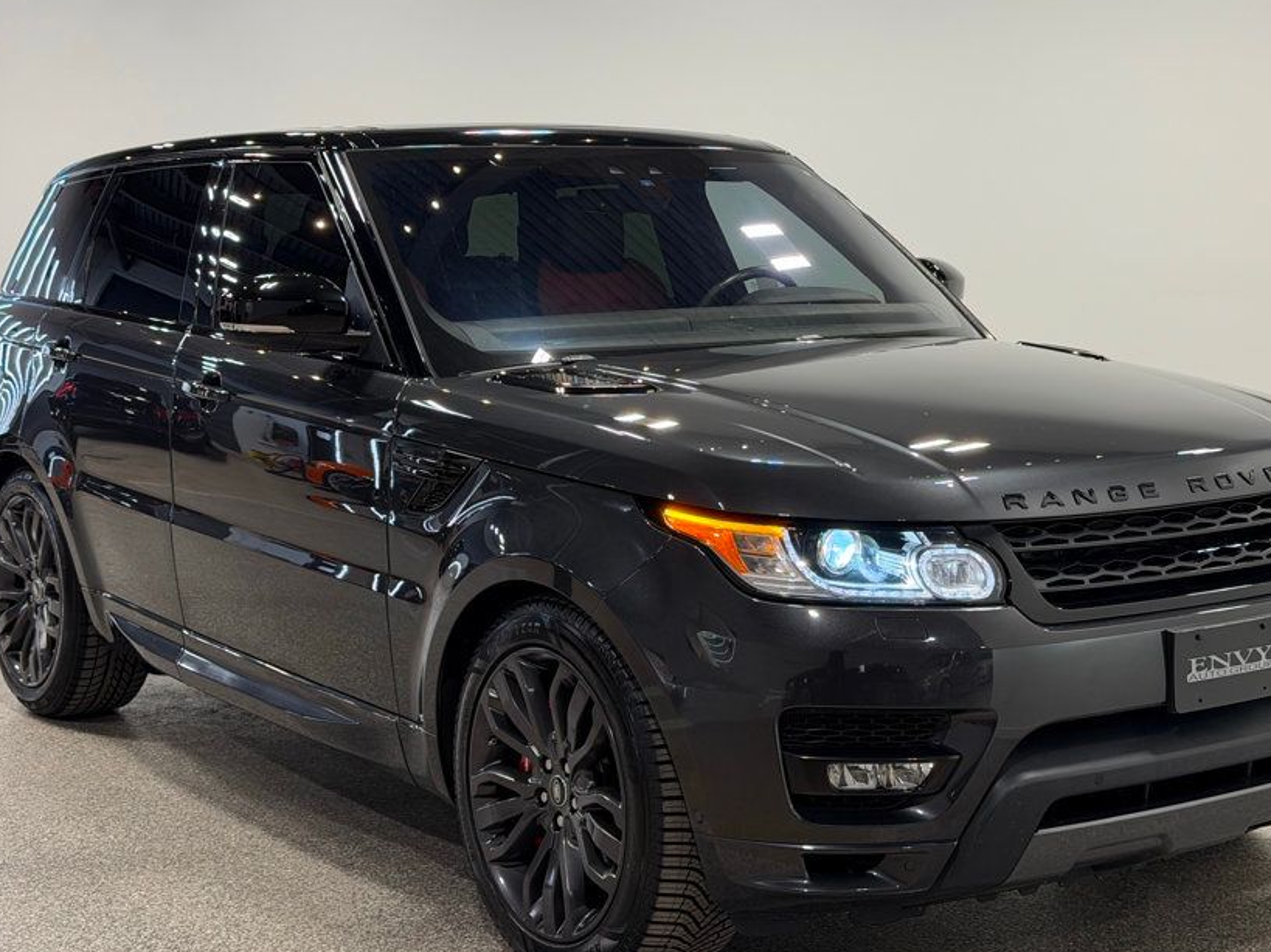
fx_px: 2203
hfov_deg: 32.2
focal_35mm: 60
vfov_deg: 24.4
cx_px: 697
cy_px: 476
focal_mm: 6.76
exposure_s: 1/129
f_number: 1.78
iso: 50
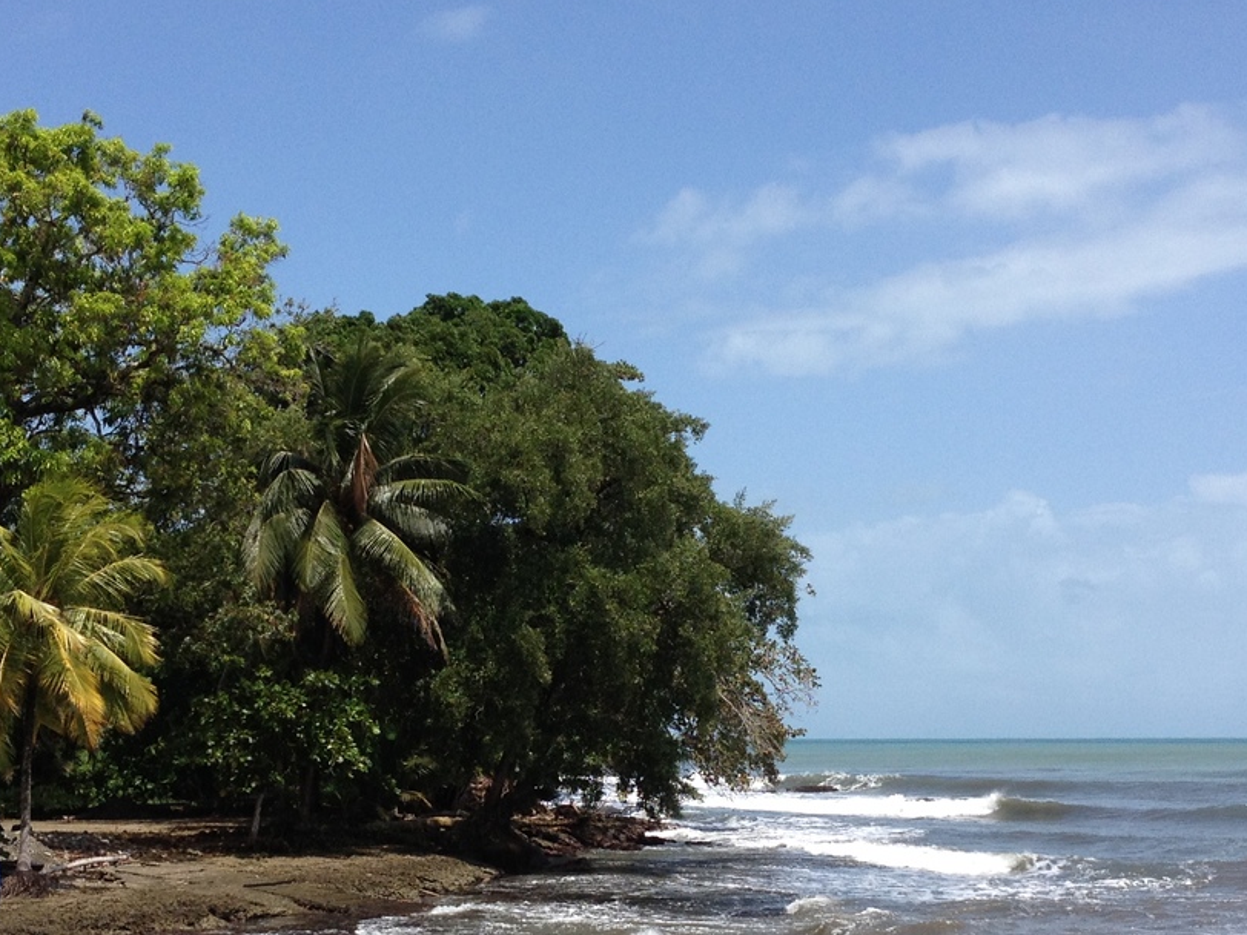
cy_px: 711
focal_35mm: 69
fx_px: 2486
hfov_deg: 28.2
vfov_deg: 21.1
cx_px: 622
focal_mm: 4.28
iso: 50
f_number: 2.4
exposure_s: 1/2123
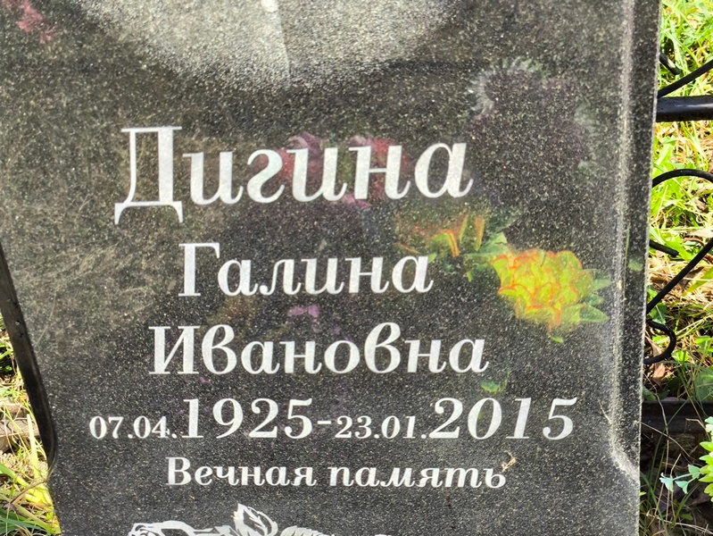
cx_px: 356
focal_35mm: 50
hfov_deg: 38.2
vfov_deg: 29.1
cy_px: 268
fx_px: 1030
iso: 50
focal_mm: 4.71
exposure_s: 1/270
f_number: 1.7
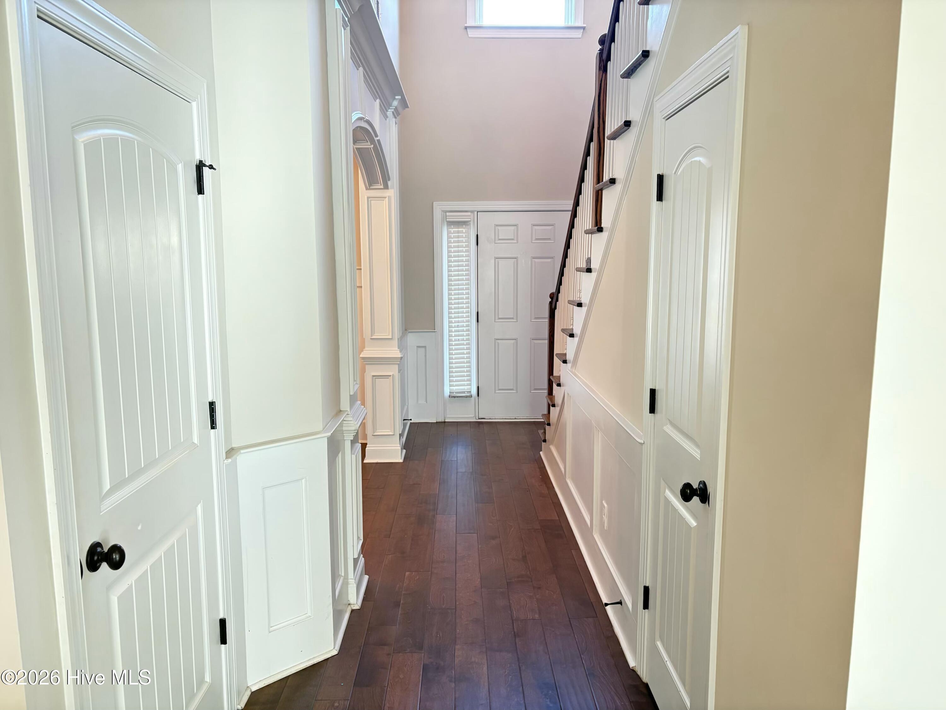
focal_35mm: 26
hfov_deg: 67.3
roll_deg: -0.5
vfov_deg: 53.1
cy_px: 355
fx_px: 711
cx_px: 473
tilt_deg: -6.2
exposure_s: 1/60
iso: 250
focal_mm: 5.96
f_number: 1.6
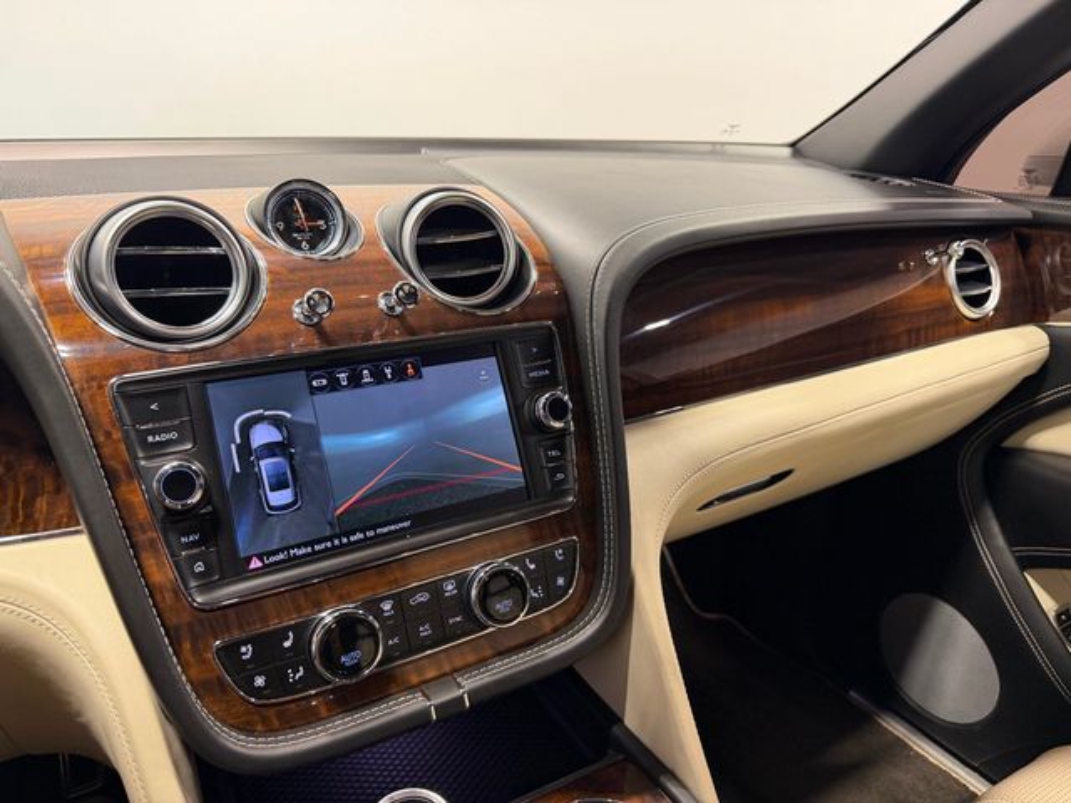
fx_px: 743
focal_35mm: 24
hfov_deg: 71.6
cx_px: 536
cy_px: 402
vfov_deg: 56.8
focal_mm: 6.76
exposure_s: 1/120
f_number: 1.78
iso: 250
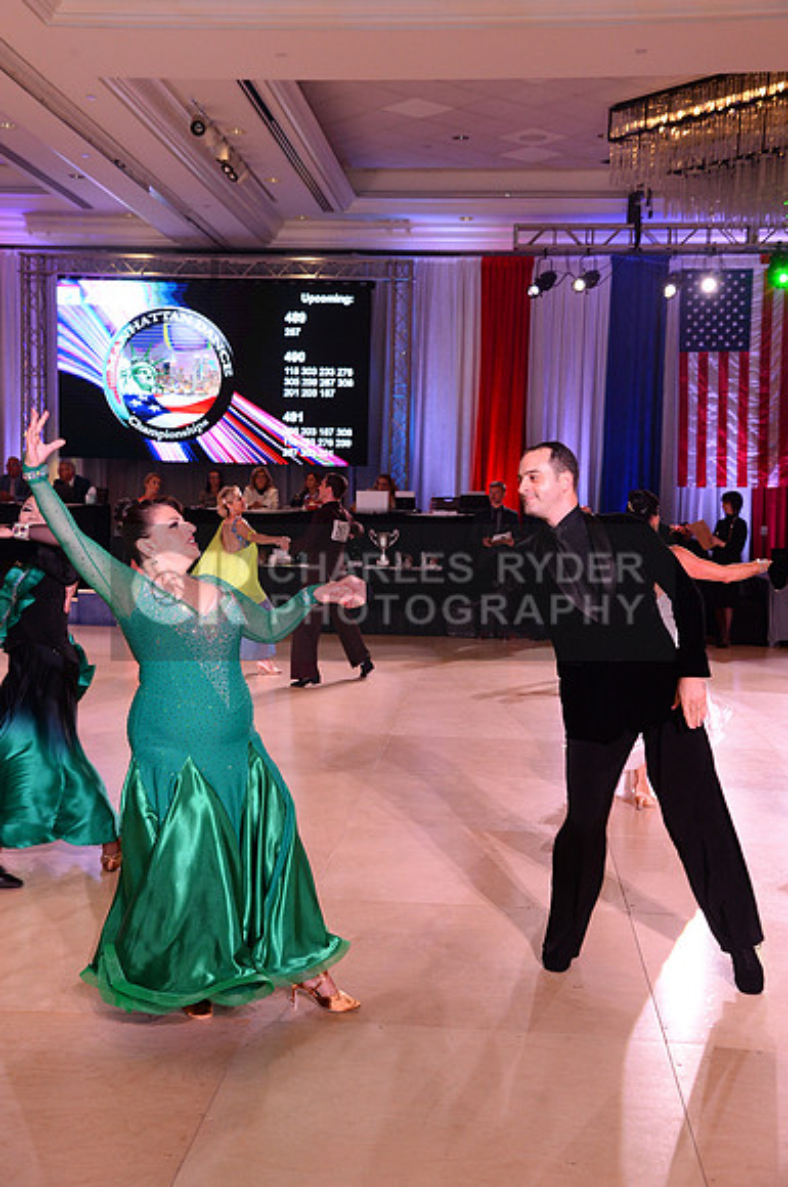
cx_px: 394
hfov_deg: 30.4
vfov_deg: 44.6
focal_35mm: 44
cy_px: 594
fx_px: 1449
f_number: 6.3
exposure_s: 1/250
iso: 2500
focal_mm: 44
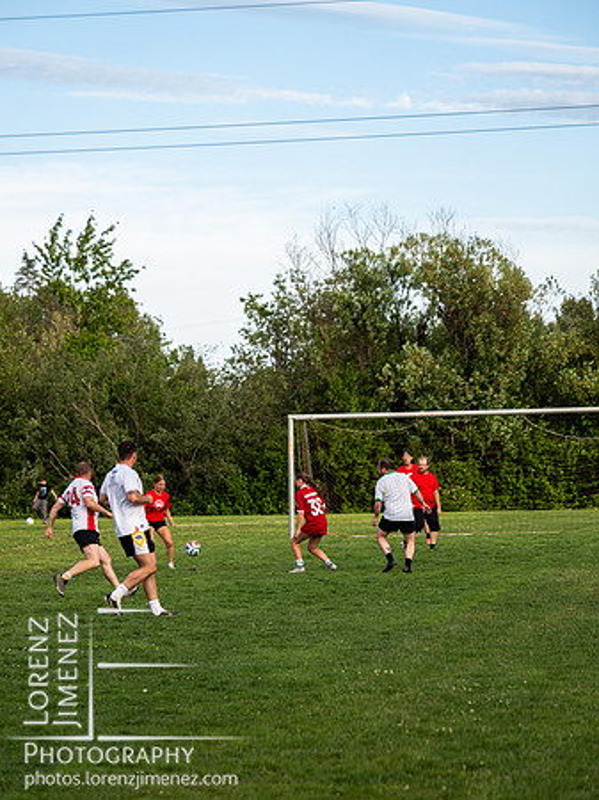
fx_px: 3464
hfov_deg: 9.9
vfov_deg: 13.2
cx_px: 300
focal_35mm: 150
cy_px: 400
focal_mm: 75
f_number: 2.8
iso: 200
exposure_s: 1/1250
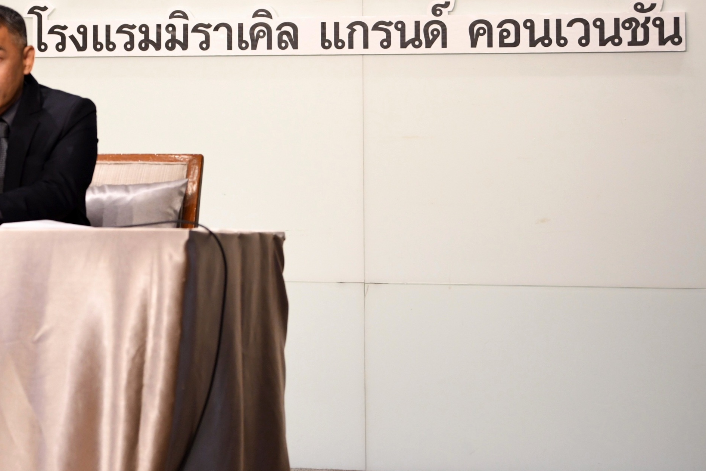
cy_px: 9
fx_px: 3922
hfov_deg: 10.2
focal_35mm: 200
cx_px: 23
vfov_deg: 6.8
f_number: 2.8
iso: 1250
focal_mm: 100
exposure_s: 1/161
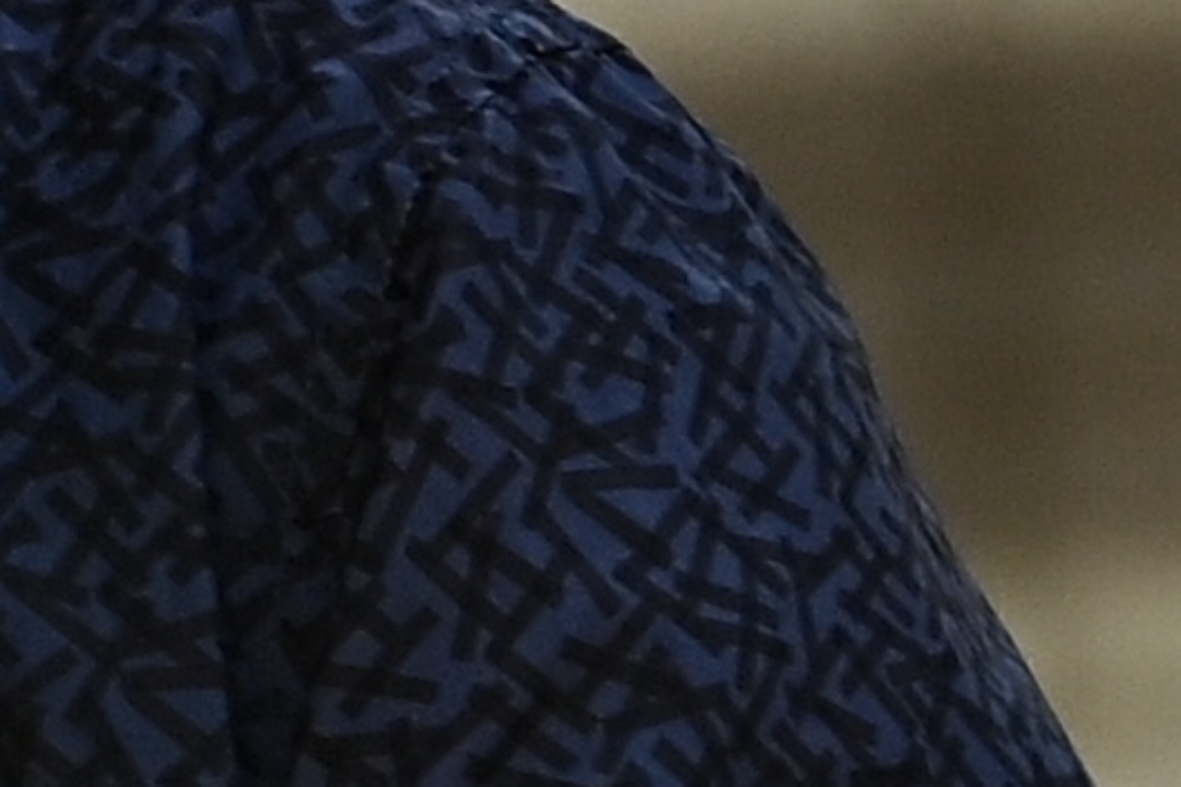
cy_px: -202
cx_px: -1493
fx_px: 34410
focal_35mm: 1049
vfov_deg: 1.3
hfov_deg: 2.0
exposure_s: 1/500
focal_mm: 200
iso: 200
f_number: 5
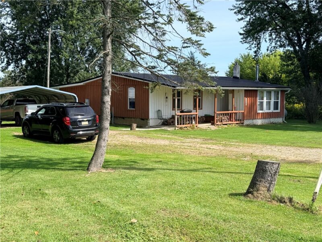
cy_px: 121
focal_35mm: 48
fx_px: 446
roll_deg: +0.1
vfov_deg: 30.3
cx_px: 161
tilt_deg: -4.0
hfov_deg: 39.7
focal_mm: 6.76
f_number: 1.78
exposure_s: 1/2577
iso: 64
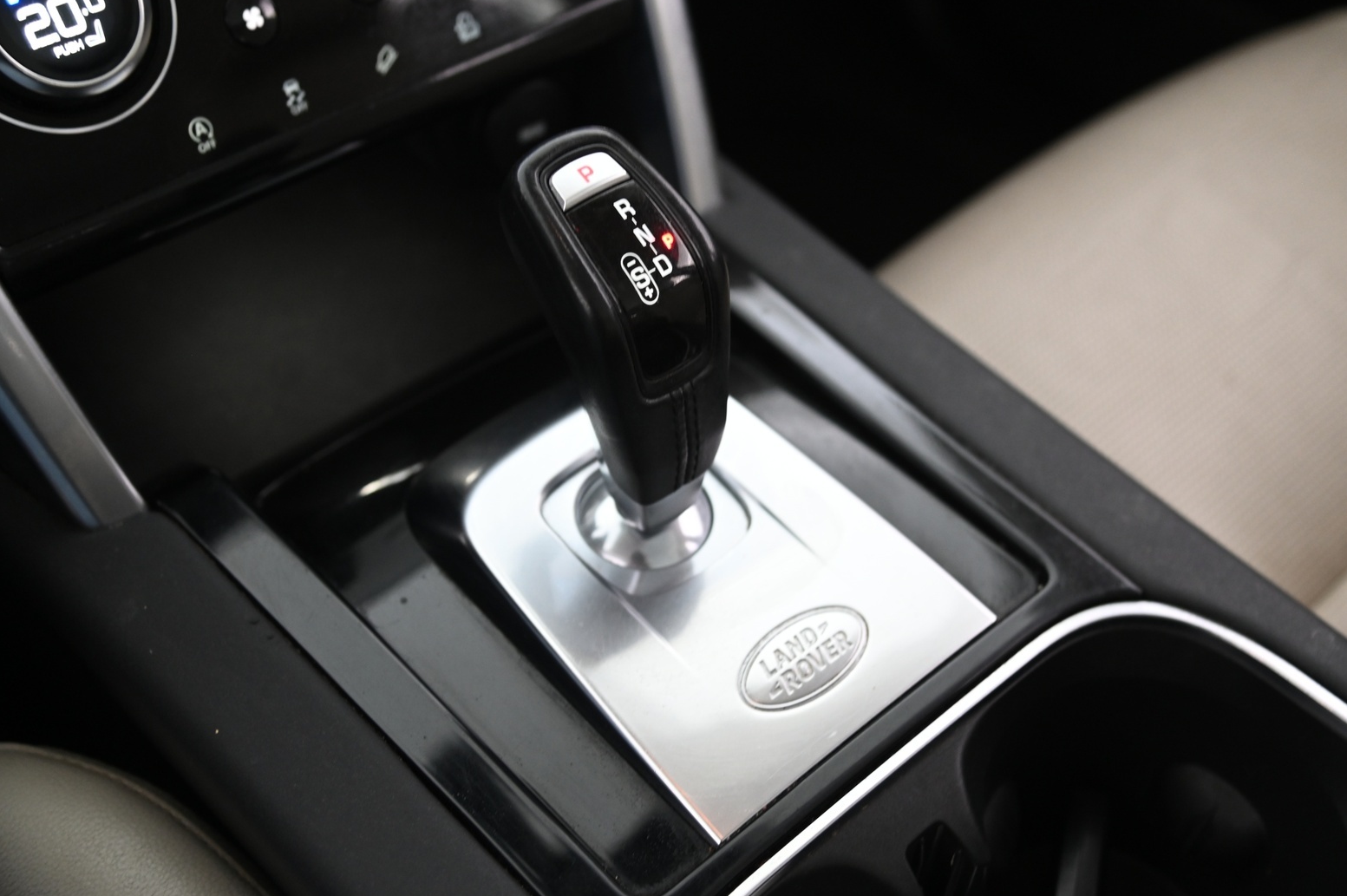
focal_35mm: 46
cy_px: 443
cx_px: 701
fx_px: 1720
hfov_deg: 42.8
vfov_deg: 29.2
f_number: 4
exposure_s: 1/15
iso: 2000
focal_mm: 44
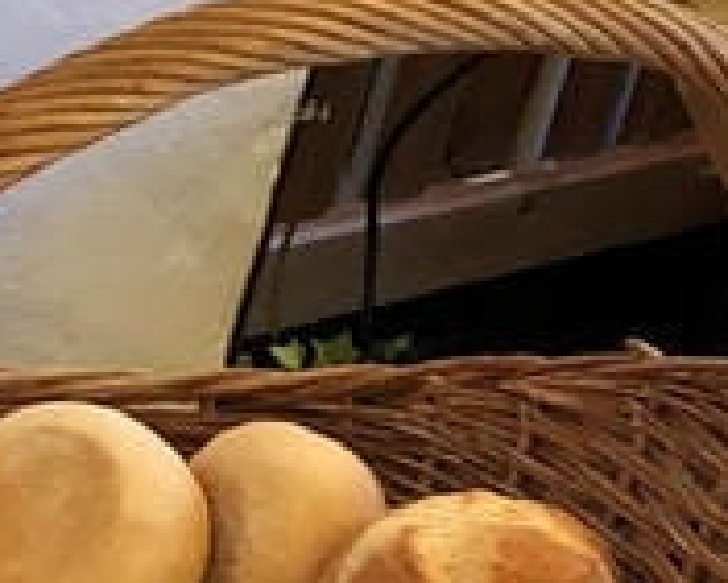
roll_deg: -19.8
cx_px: 782
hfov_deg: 10.3
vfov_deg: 8.3
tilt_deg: -25.7
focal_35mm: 186
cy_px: 331
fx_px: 4010
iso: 100
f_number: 1.8
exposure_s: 1/13
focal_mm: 3.99
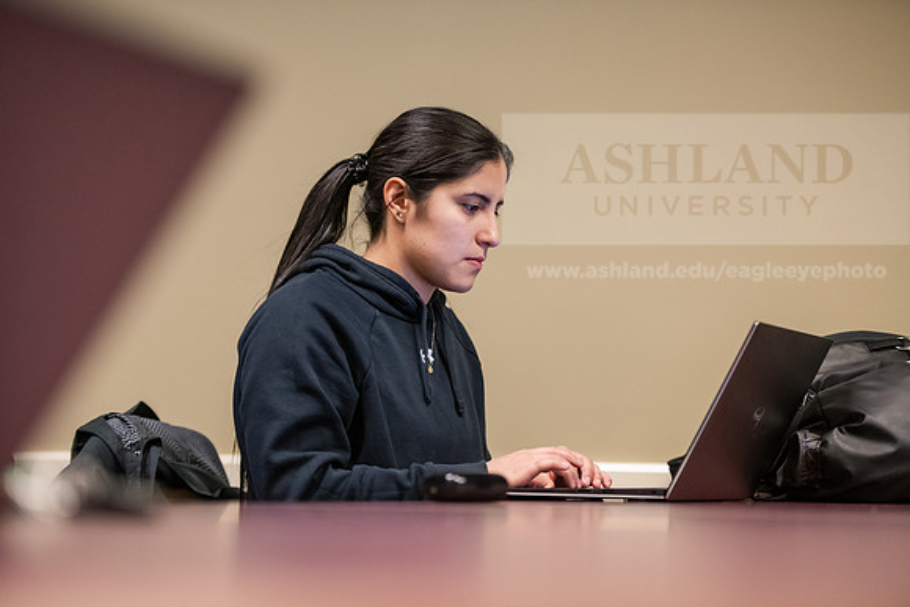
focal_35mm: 92
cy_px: 304
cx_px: 455
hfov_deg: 22.1
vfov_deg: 14.9
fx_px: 2326
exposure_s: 1/200
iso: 2500
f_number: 2.8
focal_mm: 92
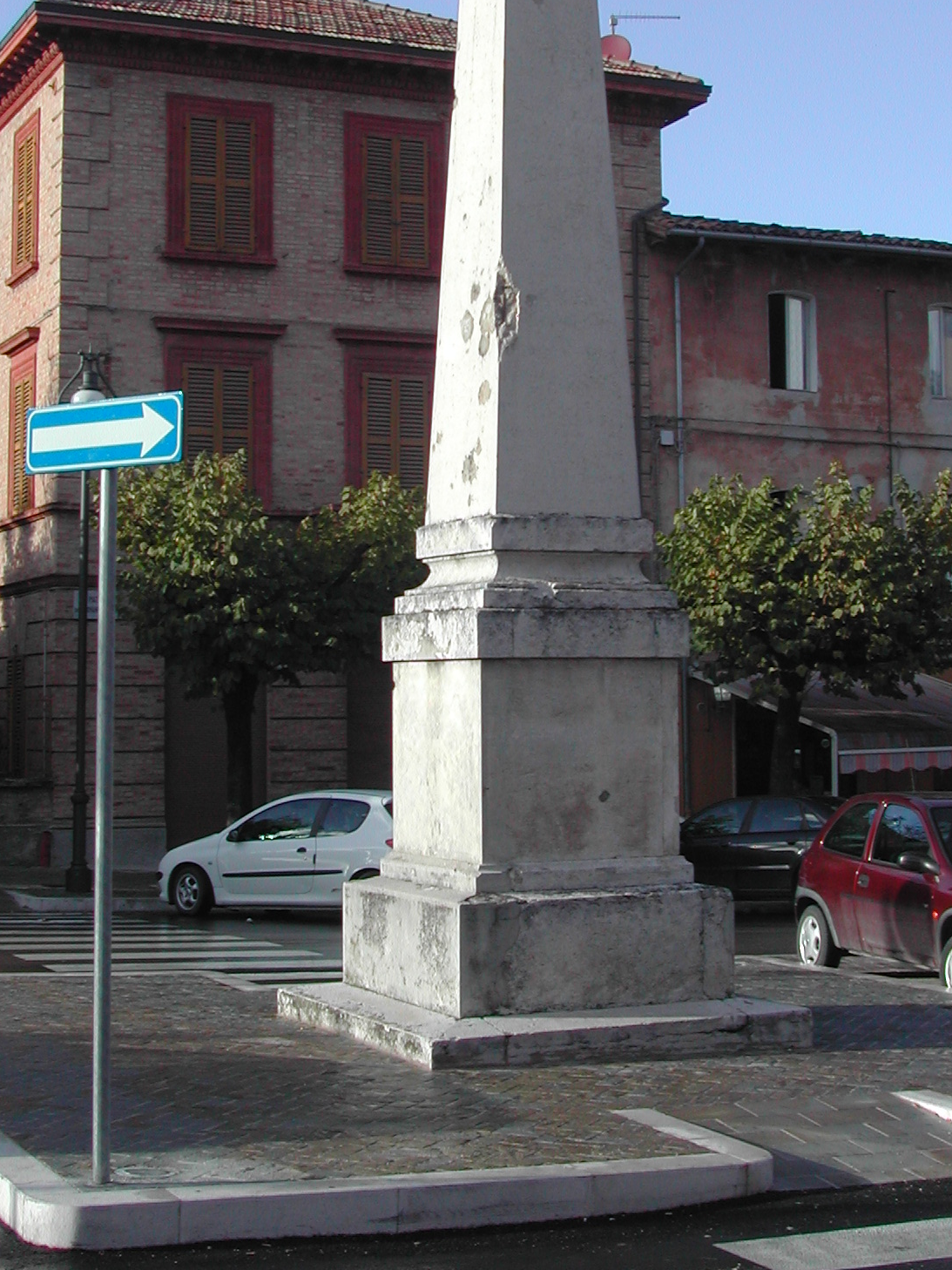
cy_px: 434
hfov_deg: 24.8
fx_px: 2164
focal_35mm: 59
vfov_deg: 32.5
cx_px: 539
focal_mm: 9
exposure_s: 1/136
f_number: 8
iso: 100
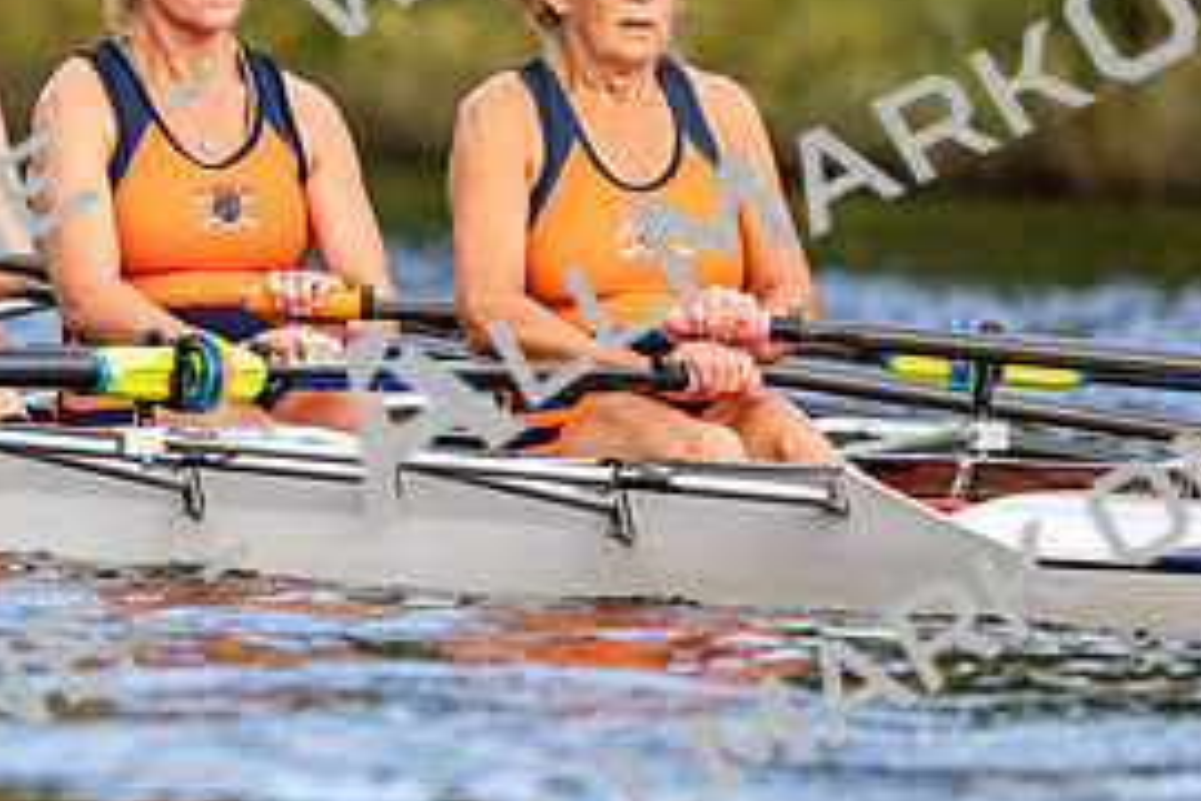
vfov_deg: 1.6
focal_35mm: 860
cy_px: 113
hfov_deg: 2.4
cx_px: -36
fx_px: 28688
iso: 800
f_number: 4.5
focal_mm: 400
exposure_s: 1/2000
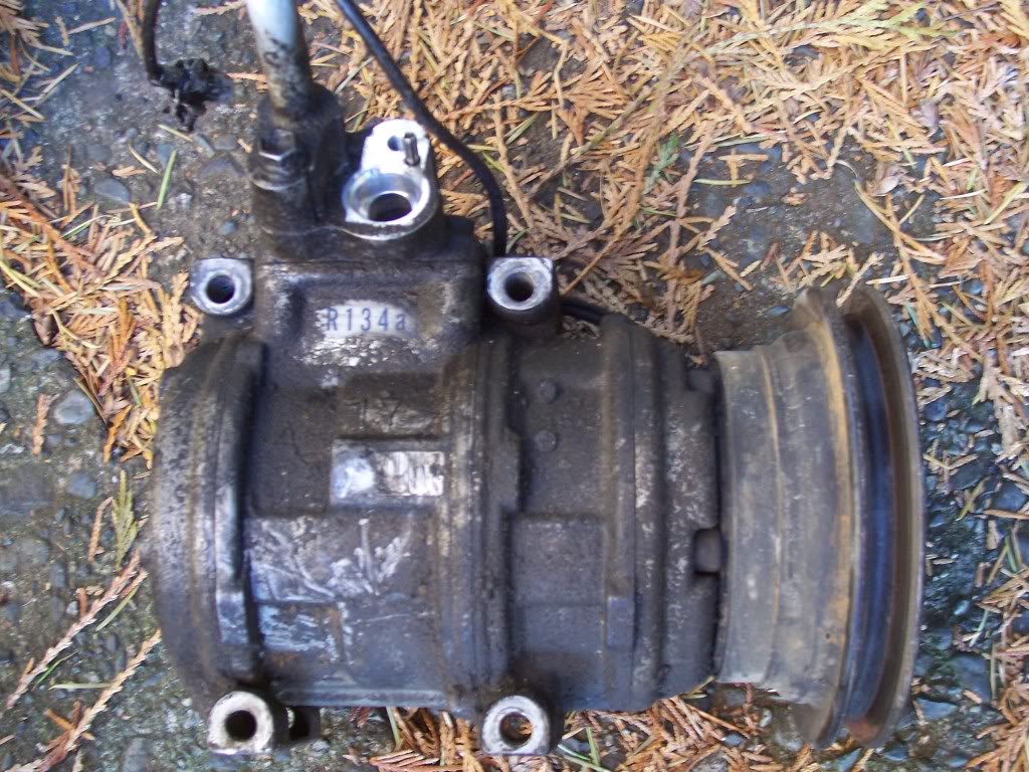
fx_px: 1248
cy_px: 386
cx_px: 514
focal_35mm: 42
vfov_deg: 34.3
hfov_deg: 44.8
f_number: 3
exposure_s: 1/15
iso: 160
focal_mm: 7
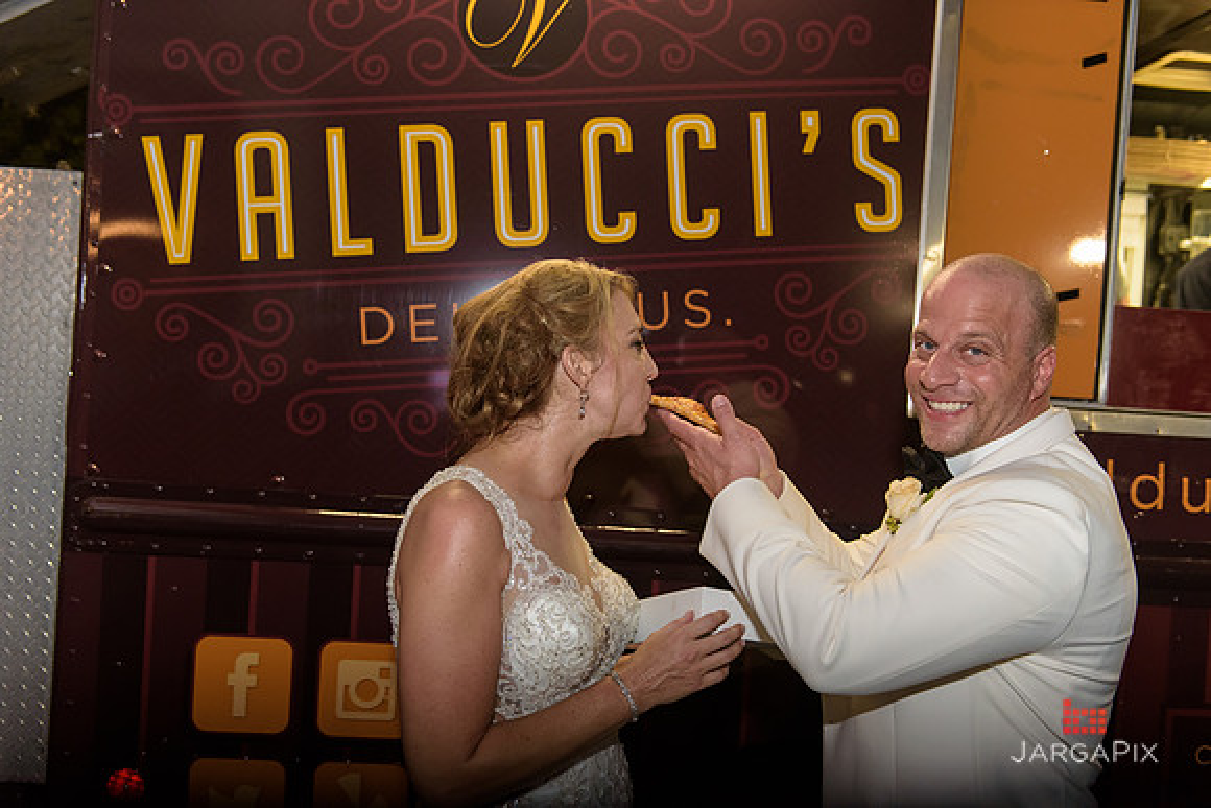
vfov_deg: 35.1
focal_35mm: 38
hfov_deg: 50.7
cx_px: 606
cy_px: 404
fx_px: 1279
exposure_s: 1/125
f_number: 3.2
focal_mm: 38
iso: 1600
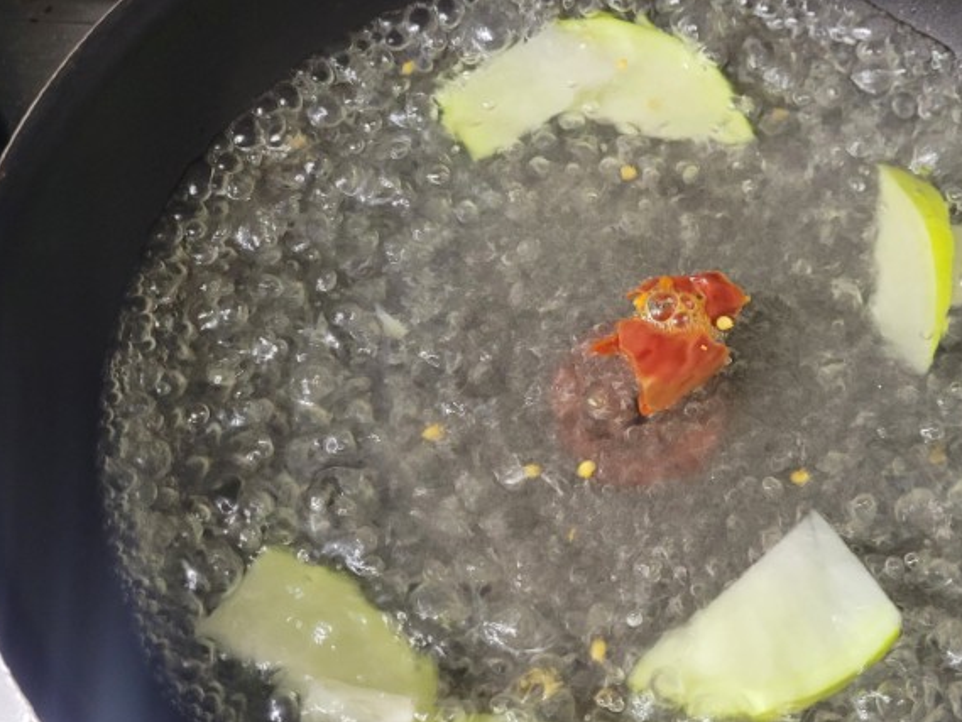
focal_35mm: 39
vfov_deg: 36.7
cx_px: 618
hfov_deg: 47.3
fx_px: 1084
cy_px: 431
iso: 500
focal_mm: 5.4
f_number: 1.8
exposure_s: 1/40
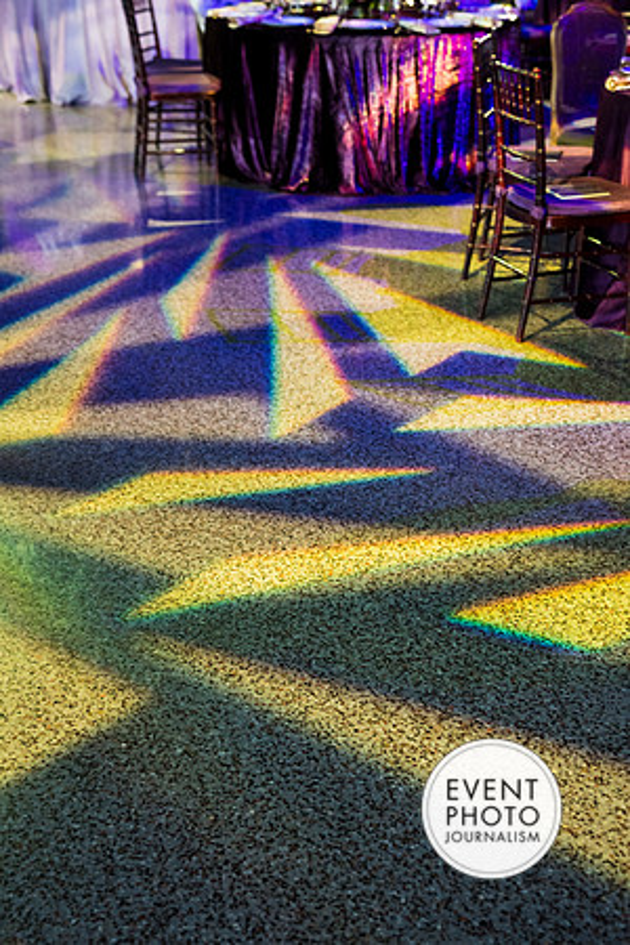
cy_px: 472
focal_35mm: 49
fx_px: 1286
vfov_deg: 40.3
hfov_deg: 27.5
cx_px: 315
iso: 2000
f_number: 3.2
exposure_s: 1/125
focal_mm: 49
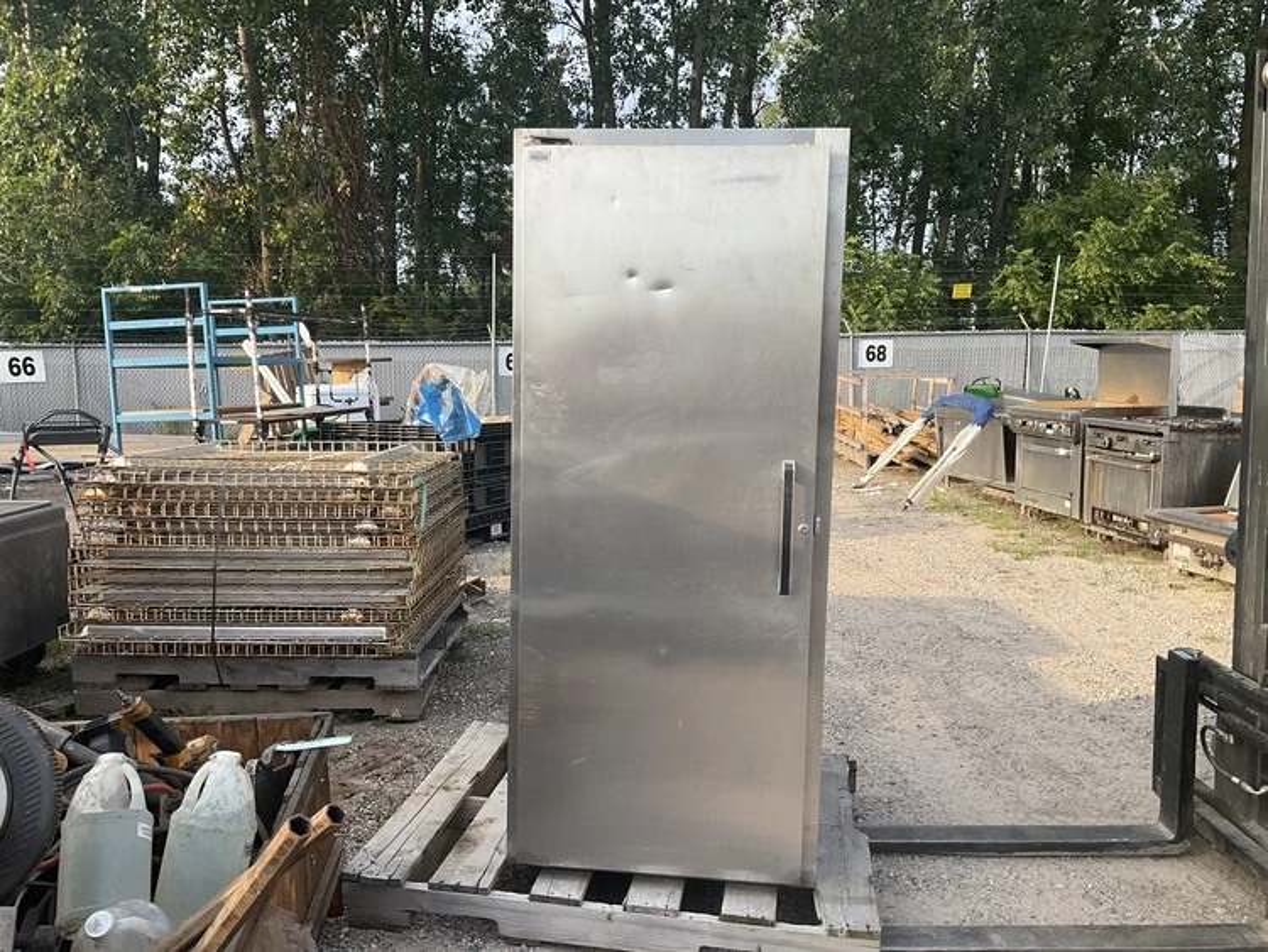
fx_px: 1063
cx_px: 634
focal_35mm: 29
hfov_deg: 61.6
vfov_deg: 48.3
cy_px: 476
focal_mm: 3
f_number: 1.8
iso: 25
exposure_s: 1/428
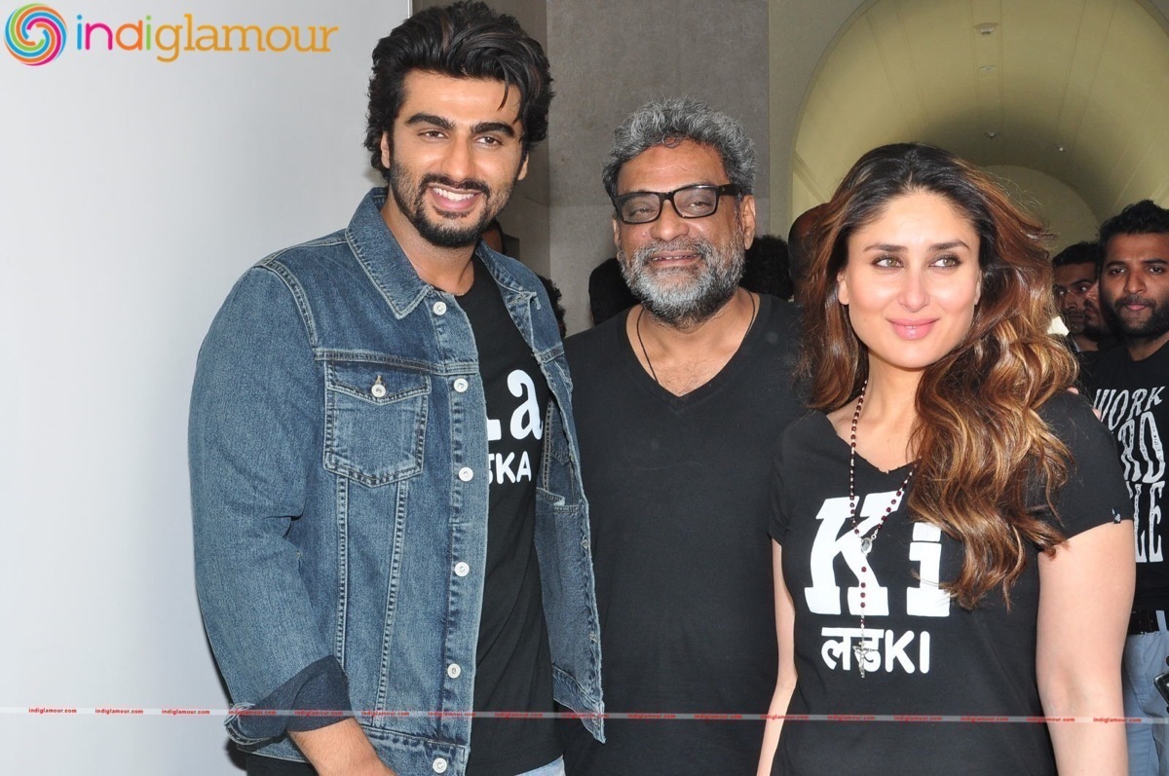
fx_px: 1703
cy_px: 388
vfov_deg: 25.7
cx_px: 584
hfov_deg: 37.9
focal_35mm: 52
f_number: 13
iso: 500
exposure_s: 1/125
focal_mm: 35
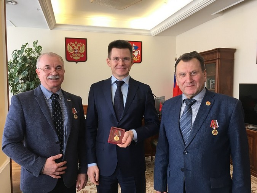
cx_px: 128
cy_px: 96
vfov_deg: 48.2
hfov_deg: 61.7
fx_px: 215
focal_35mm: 29
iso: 32
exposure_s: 1/33
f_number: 2.2
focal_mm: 4.15
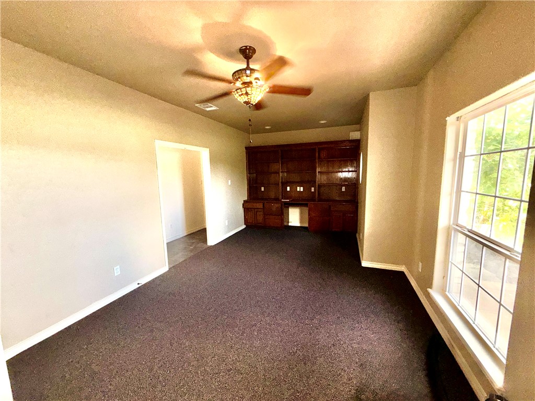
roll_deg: +2.0
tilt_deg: -8.1
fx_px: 216
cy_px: 200
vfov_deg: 85.7
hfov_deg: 102.1
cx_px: 268
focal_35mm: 14
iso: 80
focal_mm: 2.22
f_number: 2.2
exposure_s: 1/60
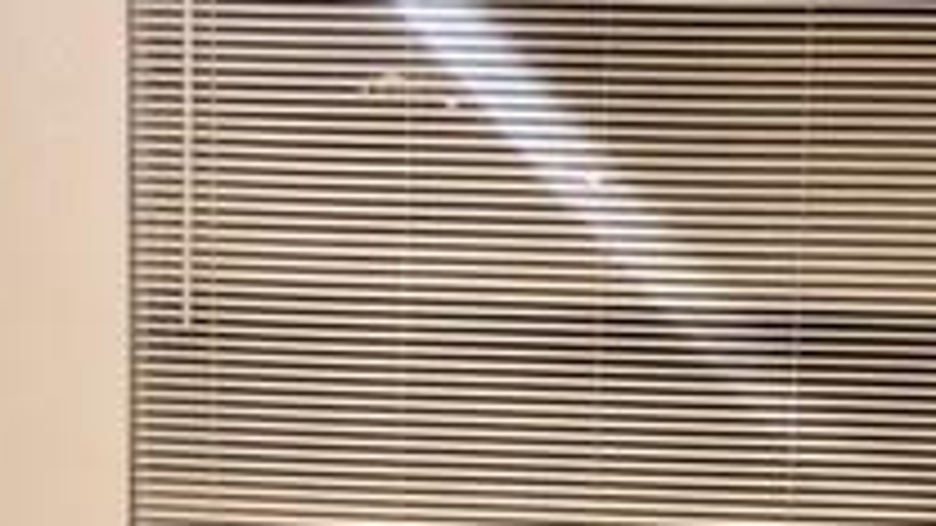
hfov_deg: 22.7
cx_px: 441
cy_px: 432
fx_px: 2333
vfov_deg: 12.8
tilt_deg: -9.1
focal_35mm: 94
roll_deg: -1.5
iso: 100
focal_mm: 4
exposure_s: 1/15
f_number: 1.8
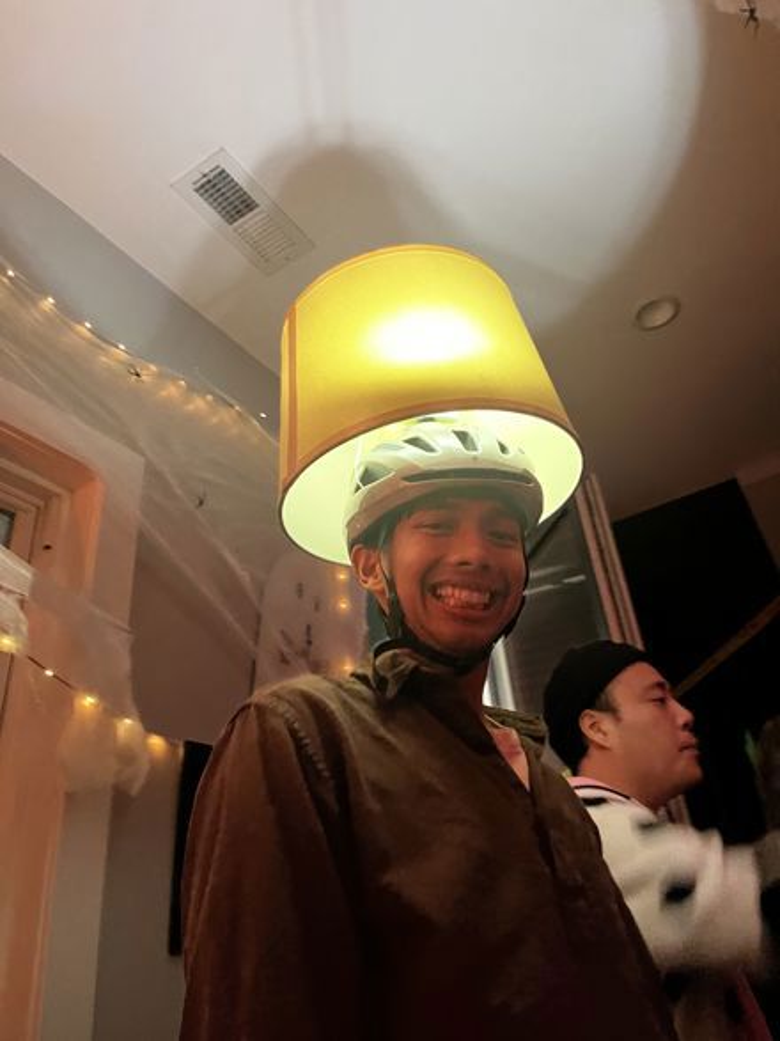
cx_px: 390
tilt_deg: +32.6
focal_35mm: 26
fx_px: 781
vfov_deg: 67.3
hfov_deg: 53.0
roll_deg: +5.5
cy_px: 520
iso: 1000
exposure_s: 1/20
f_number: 1.6
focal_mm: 5.1
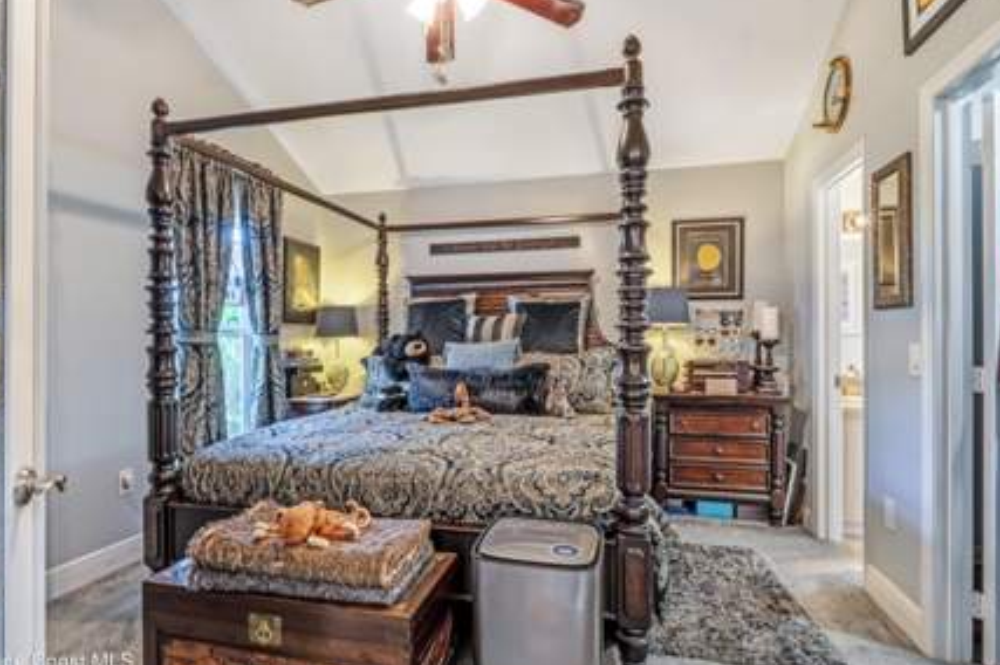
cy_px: 321
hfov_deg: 88.1
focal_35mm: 19
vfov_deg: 65.7
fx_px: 515
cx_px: 457
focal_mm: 11
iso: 250
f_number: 9
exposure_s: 1/30
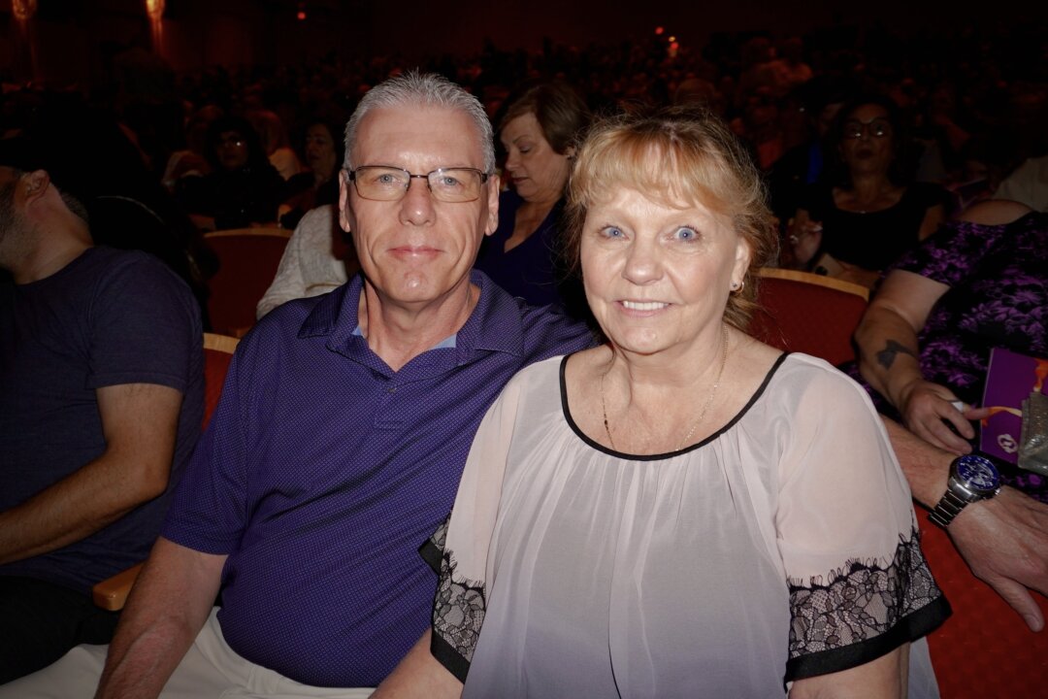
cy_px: 350
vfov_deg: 43.6
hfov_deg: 61.9
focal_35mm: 30
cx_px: 524
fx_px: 873
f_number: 4
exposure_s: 1/60
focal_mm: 20
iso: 400
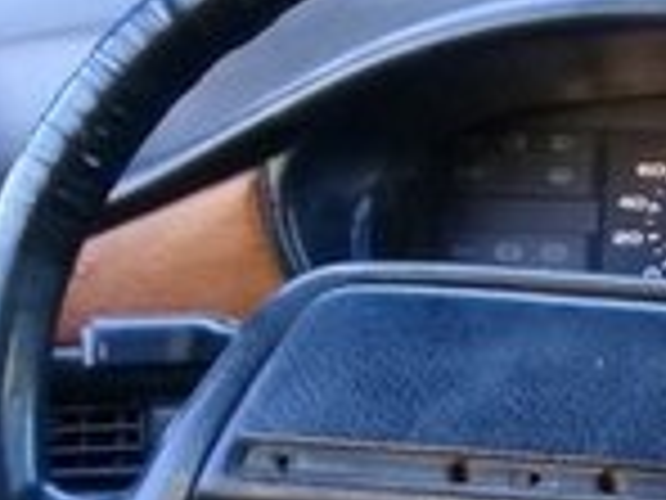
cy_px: 453
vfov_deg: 10.7
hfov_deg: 12.4
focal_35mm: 138
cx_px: 1368
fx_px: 2655
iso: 80
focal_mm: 3.3
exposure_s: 1/33
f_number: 2.2
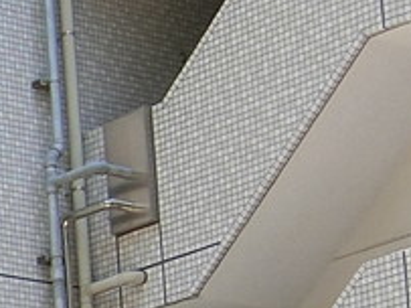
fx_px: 2812
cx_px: -694
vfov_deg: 6.0
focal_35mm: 237
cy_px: 729
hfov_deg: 7.6
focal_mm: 6.4
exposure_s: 1/400
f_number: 3.3
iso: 80
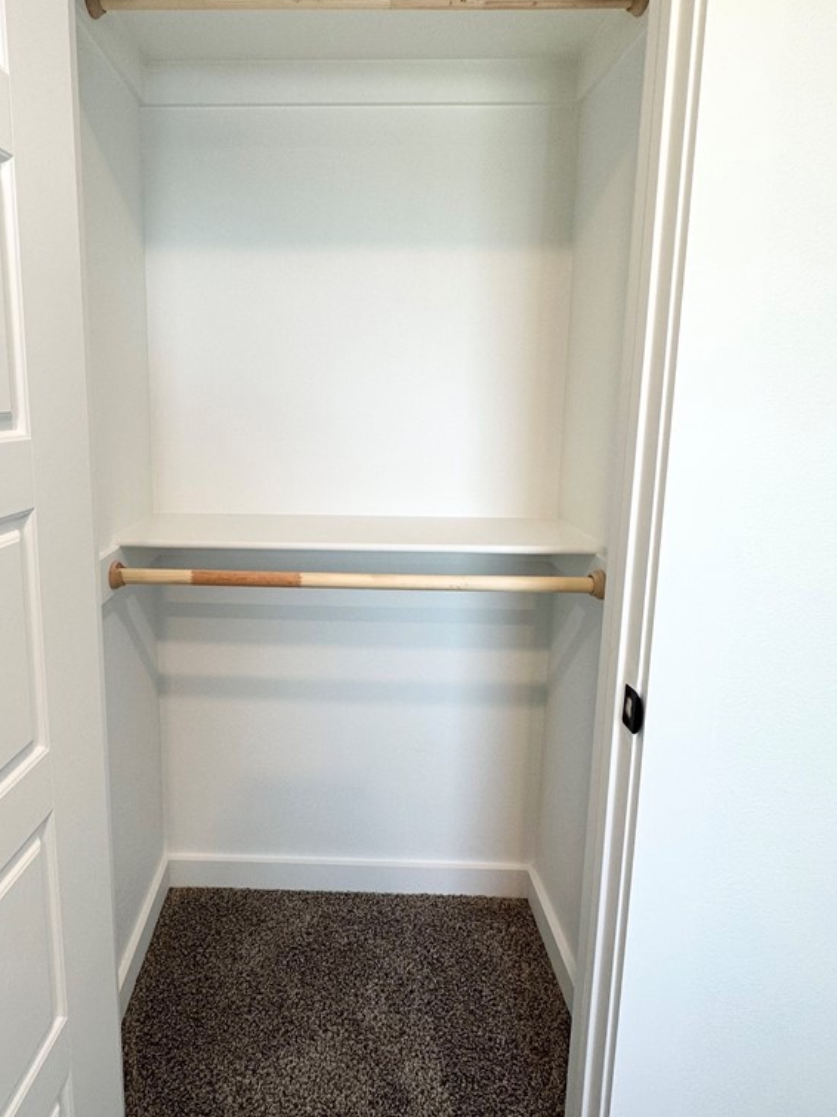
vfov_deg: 84.2
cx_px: 327
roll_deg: -0.2
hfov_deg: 67.9
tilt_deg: -7.8
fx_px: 613
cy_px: 479
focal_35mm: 19
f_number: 2.2
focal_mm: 2.22
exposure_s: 1/120
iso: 100
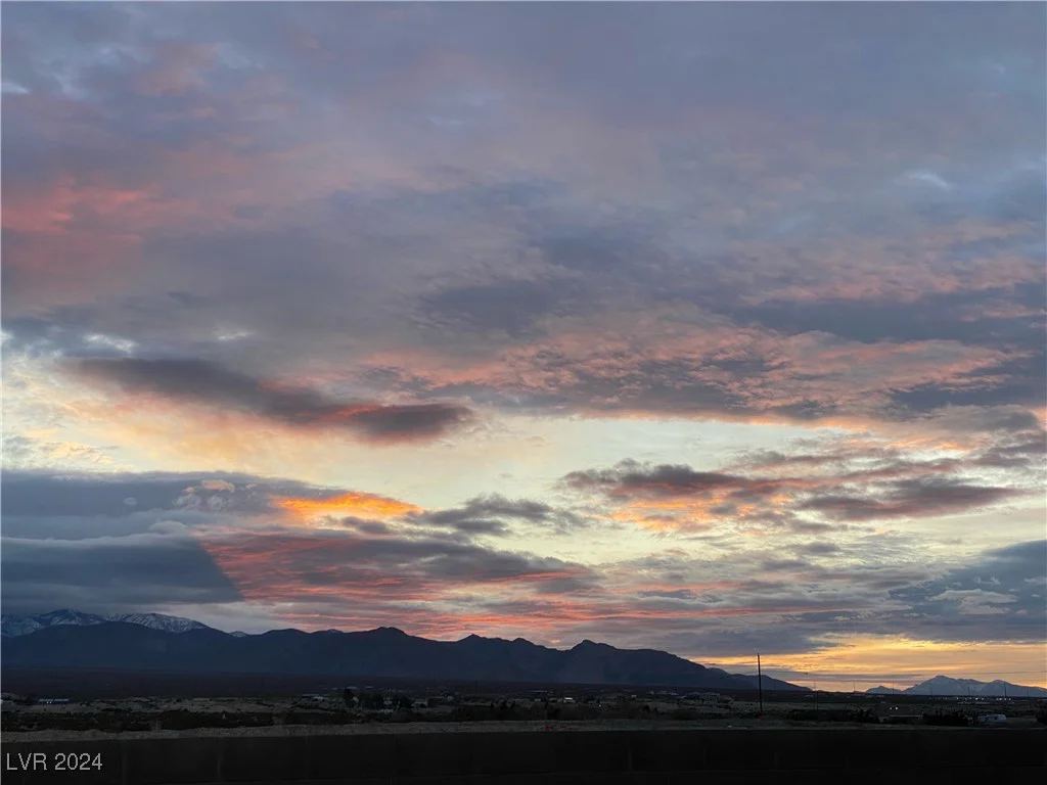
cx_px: 524
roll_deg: +0.4
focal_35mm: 52
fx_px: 1573
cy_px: 392
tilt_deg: +12.2
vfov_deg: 28.0
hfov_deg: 36.8
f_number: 2
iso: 20
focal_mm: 6
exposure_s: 1/179
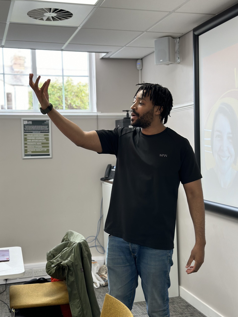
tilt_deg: +0.0
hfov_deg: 30.3
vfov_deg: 39.7
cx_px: 119
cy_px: 158
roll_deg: +0.8
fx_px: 440
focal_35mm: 48
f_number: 1.78
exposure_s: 1/120
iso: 125
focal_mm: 6.86
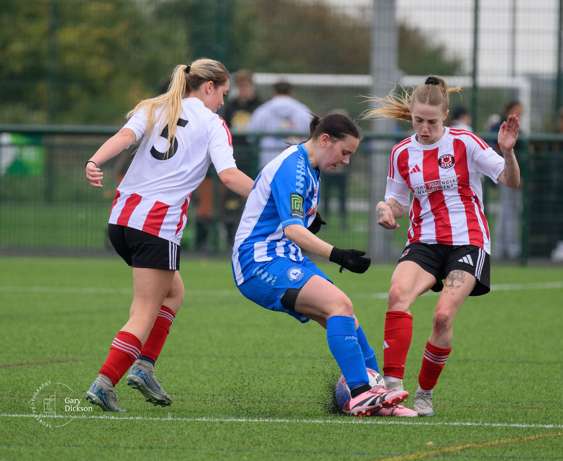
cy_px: 262
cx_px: 257
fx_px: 10597
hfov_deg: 3.0
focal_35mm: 631
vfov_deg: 2.5
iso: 2000
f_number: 5.6
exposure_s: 1/1000
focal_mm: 400
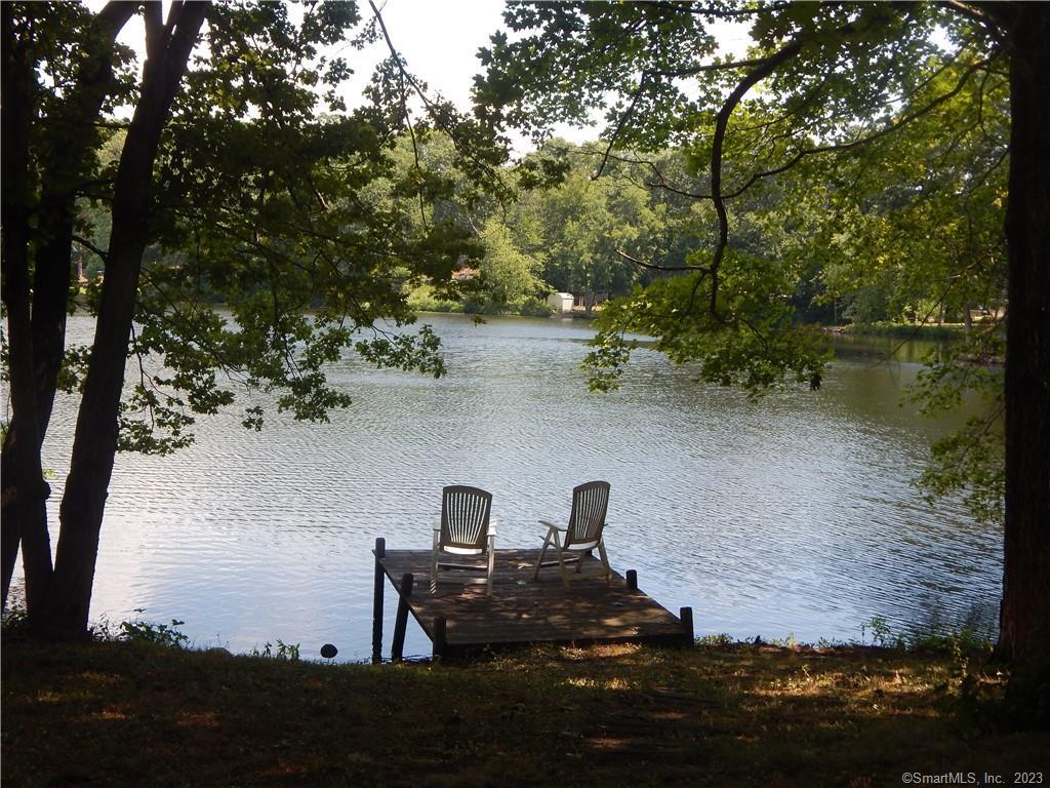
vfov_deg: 33.6
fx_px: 1304
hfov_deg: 43.9
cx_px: 525
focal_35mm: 43
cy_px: 394
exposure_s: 1/400
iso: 125
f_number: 3.6
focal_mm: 7.7
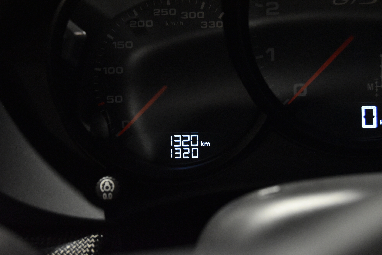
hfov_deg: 29.2
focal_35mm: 69
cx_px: 191
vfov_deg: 19.8
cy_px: 128
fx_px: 733
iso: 6400
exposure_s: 1/50
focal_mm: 46
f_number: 8
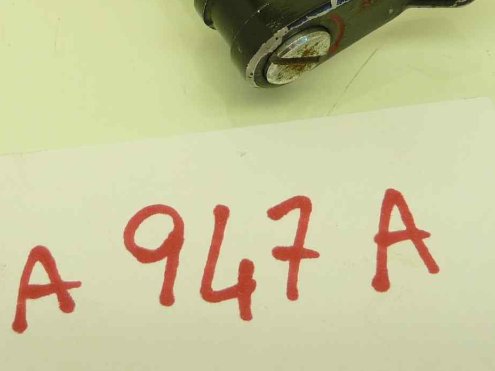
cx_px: 185
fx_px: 987
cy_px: 7
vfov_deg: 20.7
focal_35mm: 69
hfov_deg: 28.1
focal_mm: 4.1
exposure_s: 1/40
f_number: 3.3
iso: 80
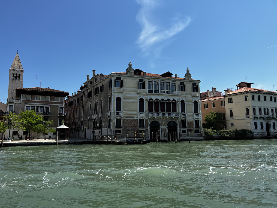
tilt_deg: +7.9
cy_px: 104
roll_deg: +0.8
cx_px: 138
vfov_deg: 53.1
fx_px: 208
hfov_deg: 67.3
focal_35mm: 26
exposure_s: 1/4630
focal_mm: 5.7
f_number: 1.5
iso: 50
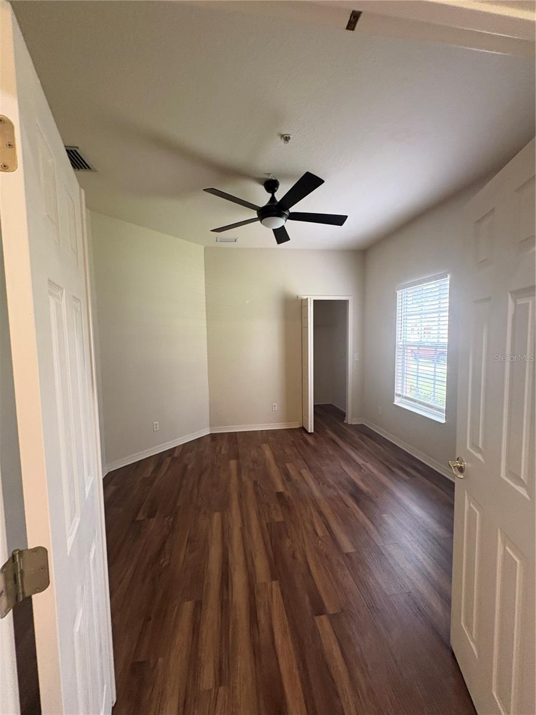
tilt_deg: -4.6
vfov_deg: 102.1
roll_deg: +0.1
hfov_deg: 85.7
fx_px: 289
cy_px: 358
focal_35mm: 14
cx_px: 268
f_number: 2.2
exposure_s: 1/60
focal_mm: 2.22
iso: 400
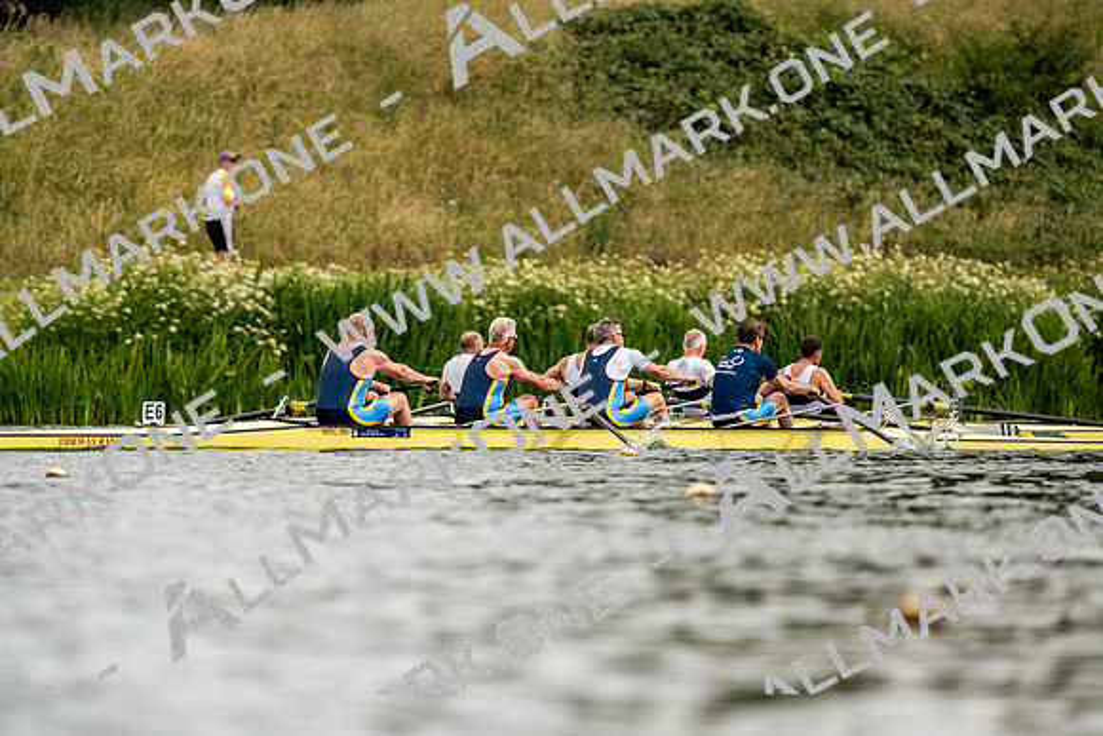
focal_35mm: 600
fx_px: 18387
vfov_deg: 2.3
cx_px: 552
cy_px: 368
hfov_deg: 3.4
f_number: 6.3
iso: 400
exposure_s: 1/2000
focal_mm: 600
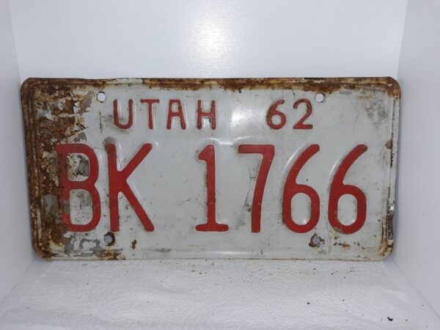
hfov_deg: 63.4
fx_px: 356
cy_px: 165
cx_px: 220
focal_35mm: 28
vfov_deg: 49.7
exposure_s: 1/171
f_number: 1.7
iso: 40
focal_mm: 3.7
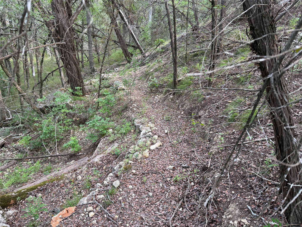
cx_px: 151
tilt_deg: -23.9
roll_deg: -6.3
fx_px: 209
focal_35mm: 24
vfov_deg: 56.8
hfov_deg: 71.6
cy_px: 114
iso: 80
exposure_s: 1/121
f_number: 1.78
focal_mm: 6.76
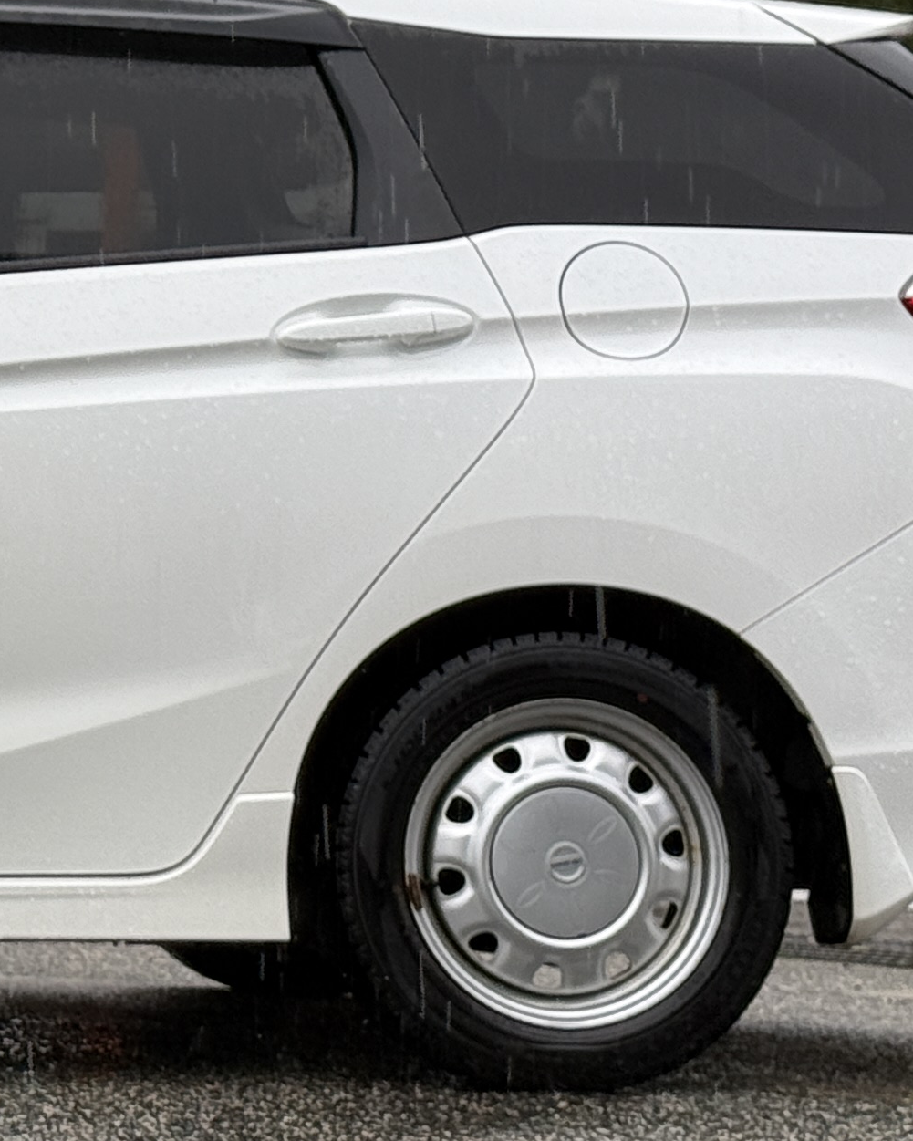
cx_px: -428
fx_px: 5100
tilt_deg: +1.9
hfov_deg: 9.9
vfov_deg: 12.7
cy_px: 384
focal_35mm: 151
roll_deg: -1.2
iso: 64
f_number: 1.78
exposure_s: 1/287
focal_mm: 6.76
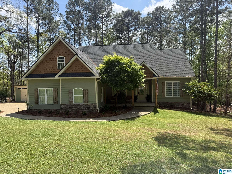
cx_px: 116
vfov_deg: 56.8
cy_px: 87
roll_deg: +1.4
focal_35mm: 24
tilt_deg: -1.6
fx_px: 161
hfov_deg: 71.6
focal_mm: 6.76
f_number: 1.78
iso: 80
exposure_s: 1/1949
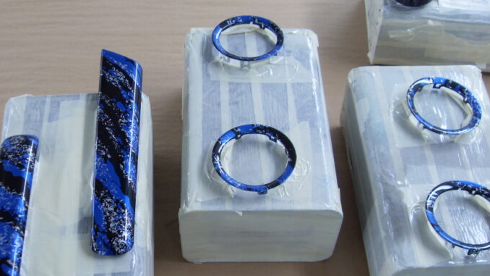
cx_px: 236
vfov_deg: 26.3
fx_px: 585
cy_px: 196
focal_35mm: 45
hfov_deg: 45.5
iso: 100
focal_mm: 6.3
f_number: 2.8
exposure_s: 1/45
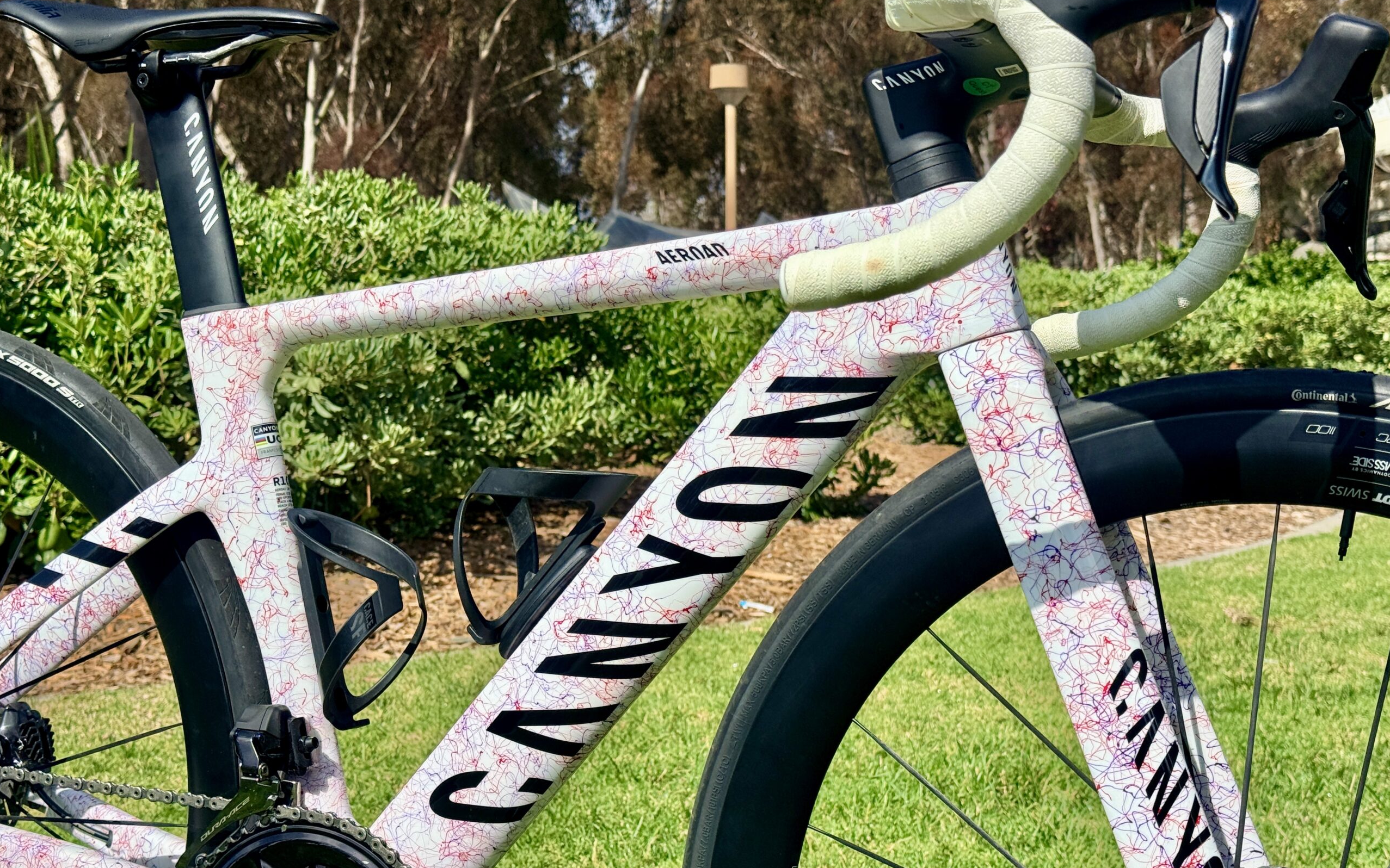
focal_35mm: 51
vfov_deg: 25.3
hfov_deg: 39.6
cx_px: 694
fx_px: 1932
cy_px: 488
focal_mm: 6.76
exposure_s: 1/9901
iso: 80
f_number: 1.78
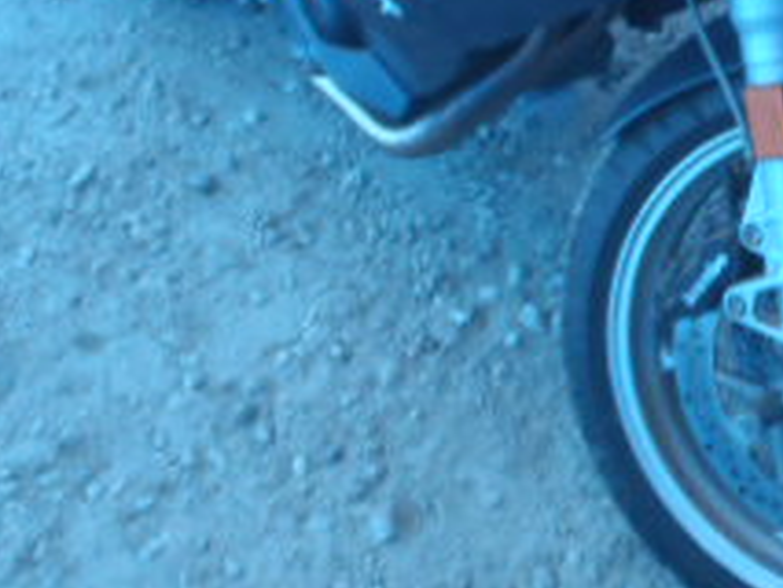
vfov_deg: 16.9
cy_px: -85
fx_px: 1901
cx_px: 680
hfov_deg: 22.8
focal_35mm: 84
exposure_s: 1/13
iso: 200
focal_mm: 5
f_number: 3.5
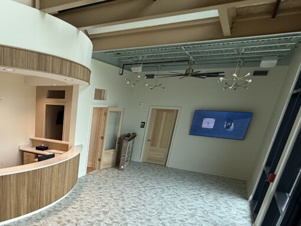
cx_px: 43
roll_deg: -2.5
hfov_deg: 56.7
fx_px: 243
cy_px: 193
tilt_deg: -21.7
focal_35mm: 28
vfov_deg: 46.1
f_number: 2.2
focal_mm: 2.22
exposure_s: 1/120
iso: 50
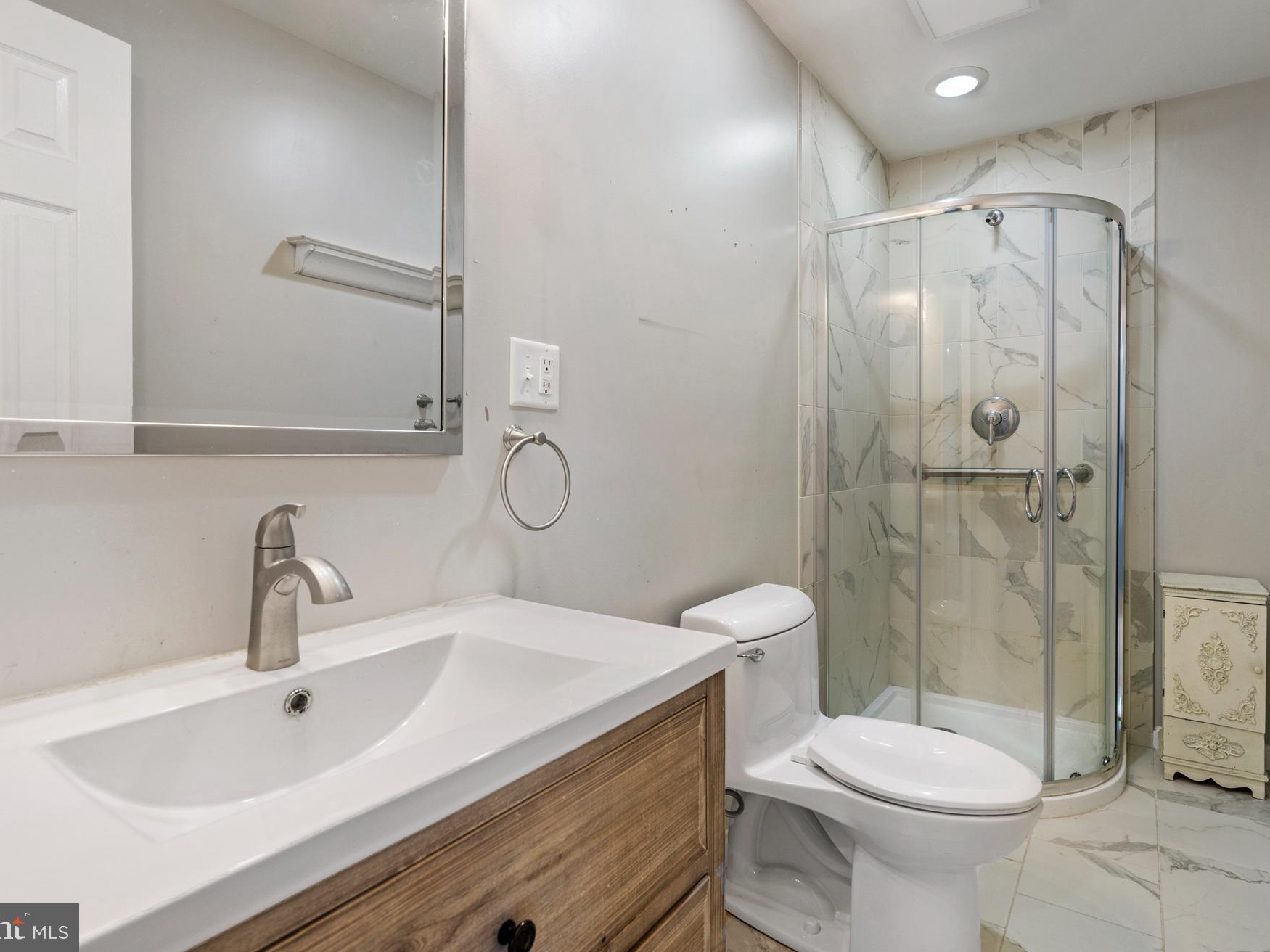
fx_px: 660
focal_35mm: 18
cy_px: 461
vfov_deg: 71.6
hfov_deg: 87.7
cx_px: 661
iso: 640
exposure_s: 1/6
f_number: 8
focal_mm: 16
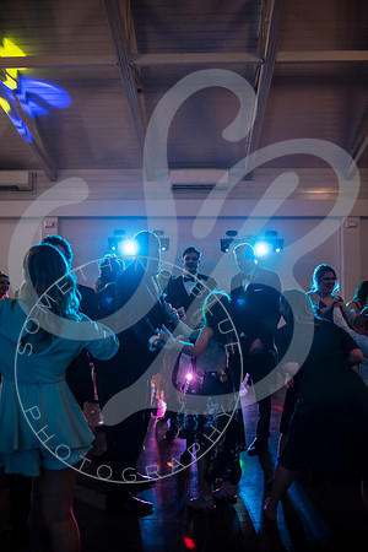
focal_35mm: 29
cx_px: 184
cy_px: 276
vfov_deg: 63.7
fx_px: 445
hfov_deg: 45.0
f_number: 2.8
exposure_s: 1/125
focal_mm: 29
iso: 1000
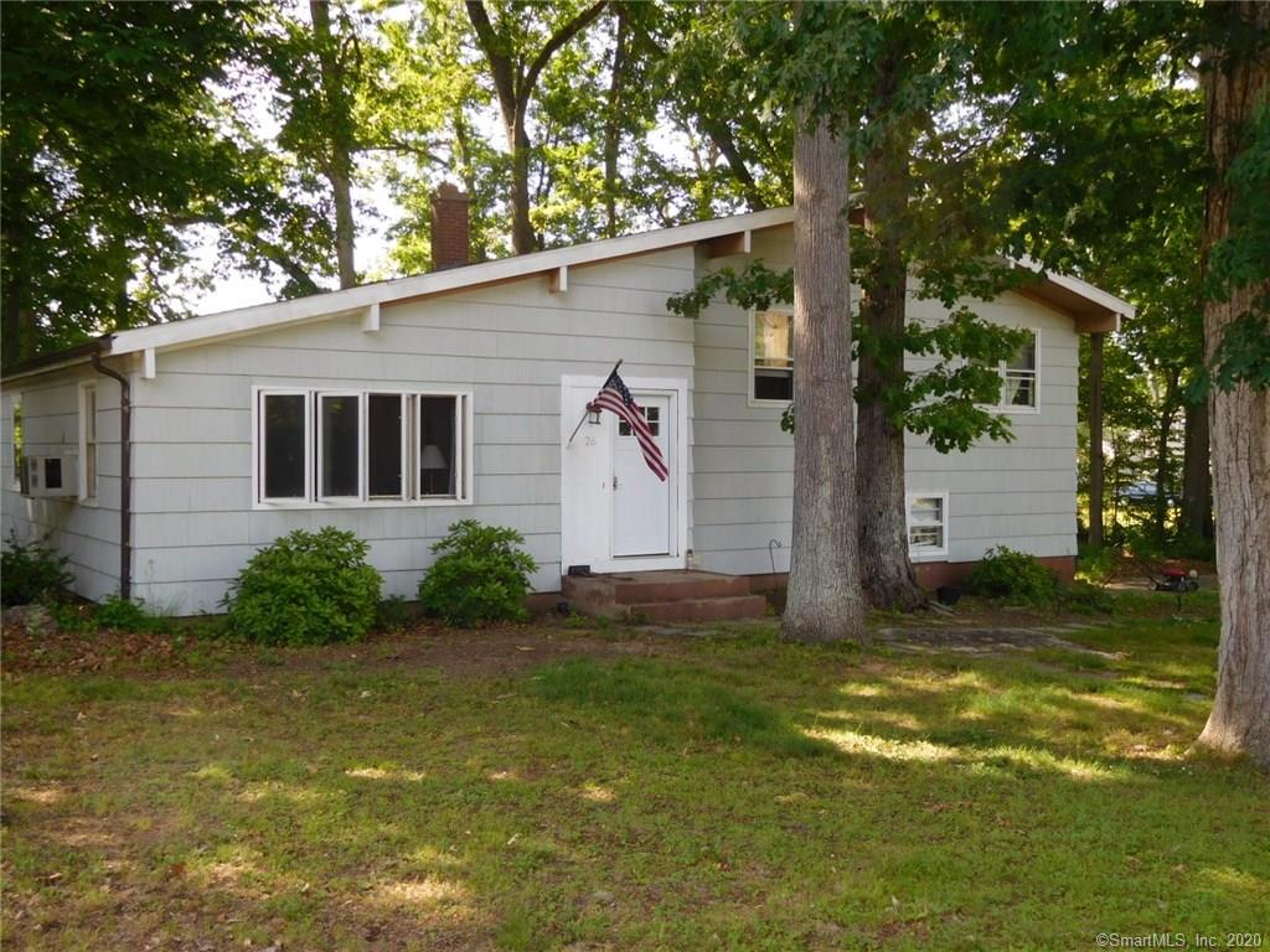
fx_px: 1284
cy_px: 476
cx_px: 635
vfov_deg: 40.7
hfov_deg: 52.6
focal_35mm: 35
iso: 125
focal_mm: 6.2
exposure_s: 1/160
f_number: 3.8
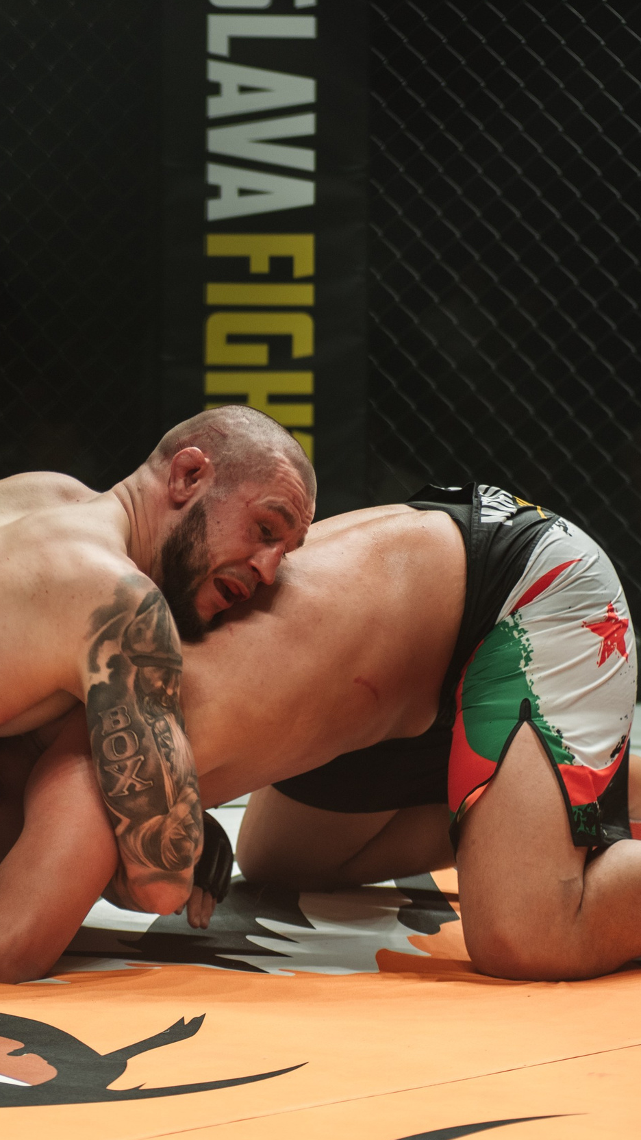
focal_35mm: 129
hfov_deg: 9.3
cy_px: 572
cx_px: 20
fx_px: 3898
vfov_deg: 16.6
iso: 400
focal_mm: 80
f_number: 4
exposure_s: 1/320
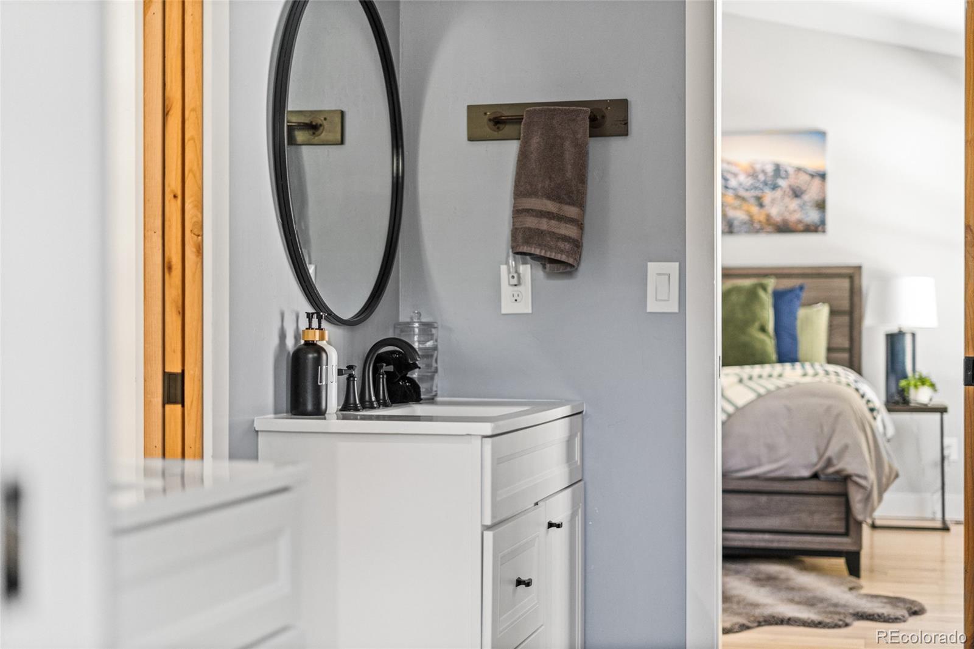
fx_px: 1352
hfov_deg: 39.6
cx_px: 487
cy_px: 324
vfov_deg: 27.0
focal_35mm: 50
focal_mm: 50
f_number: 1.8
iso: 1600
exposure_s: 1/125
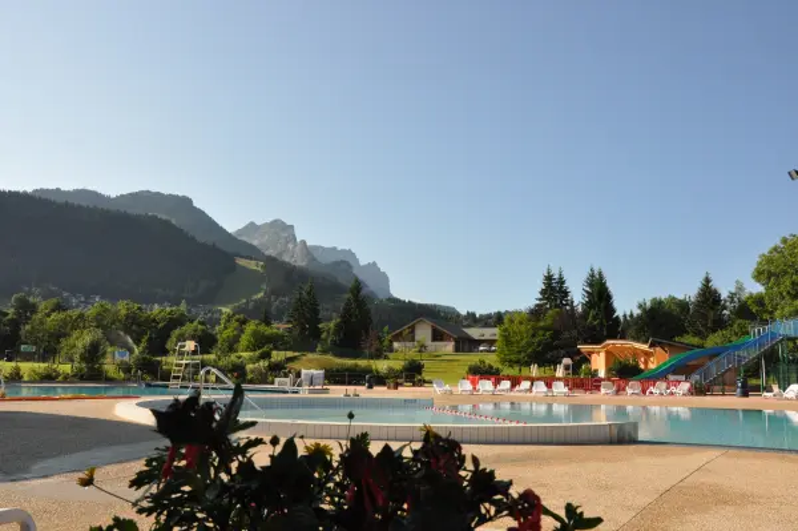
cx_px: 399
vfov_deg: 41.6
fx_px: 698
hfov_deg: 59.5
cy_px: 266
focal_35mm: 32
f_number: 13
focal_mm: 21
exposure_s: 1/640
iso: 800
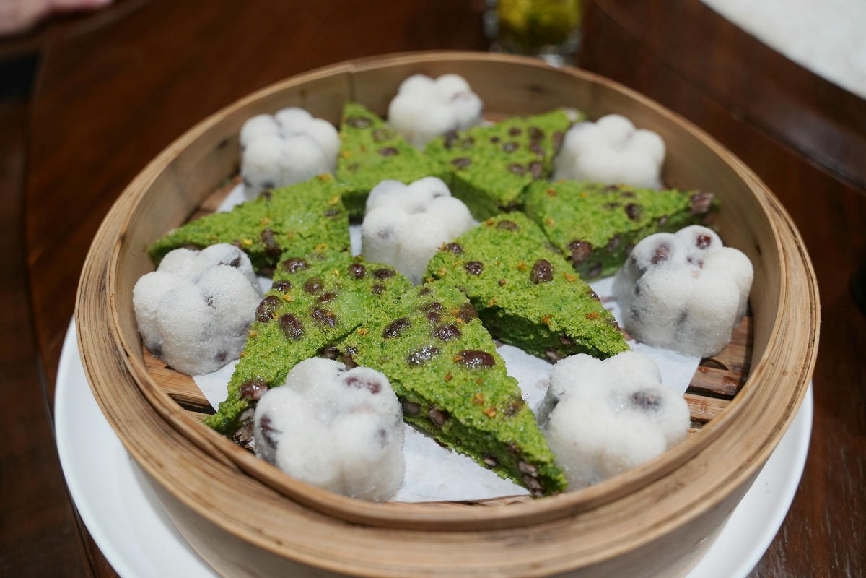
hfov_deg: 65.5
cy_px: 289
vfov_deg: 46.4
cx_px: 433
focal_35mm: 28
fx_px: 674
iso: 1000
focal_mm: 28
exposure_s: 1/60
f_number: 4
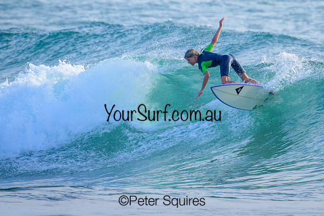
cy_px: 88
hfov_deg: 1.9
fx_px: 9864
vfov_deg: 1.3
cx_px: 192
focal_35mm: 1096
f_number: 13
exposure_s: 1/2000
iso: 2200
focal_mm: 800
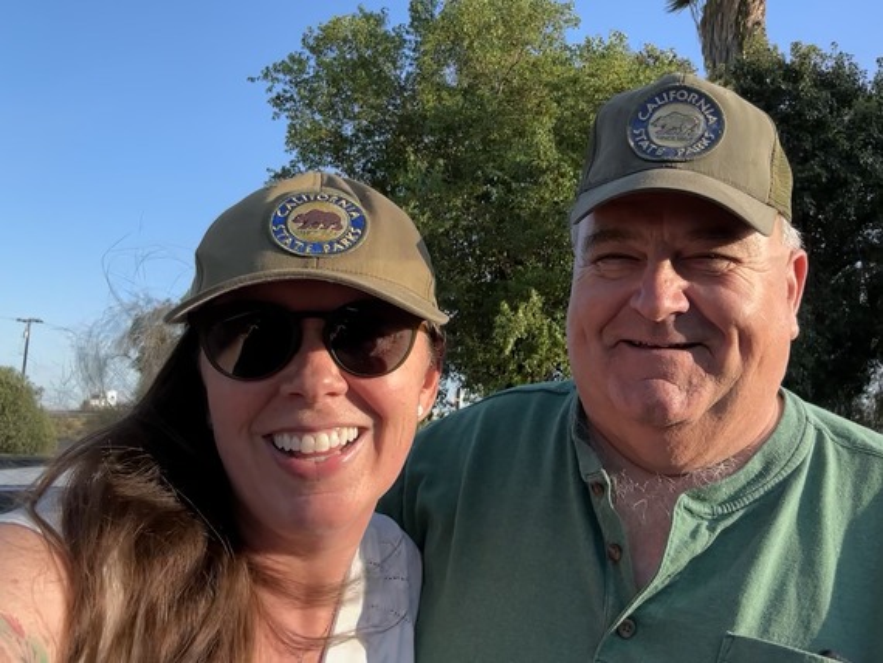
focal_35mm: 23
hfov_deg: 73.9
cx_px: 442
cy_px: 332
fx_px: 587
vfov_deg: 58.9
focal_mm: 2.69
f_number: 1.9
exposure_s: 1/443
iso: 25
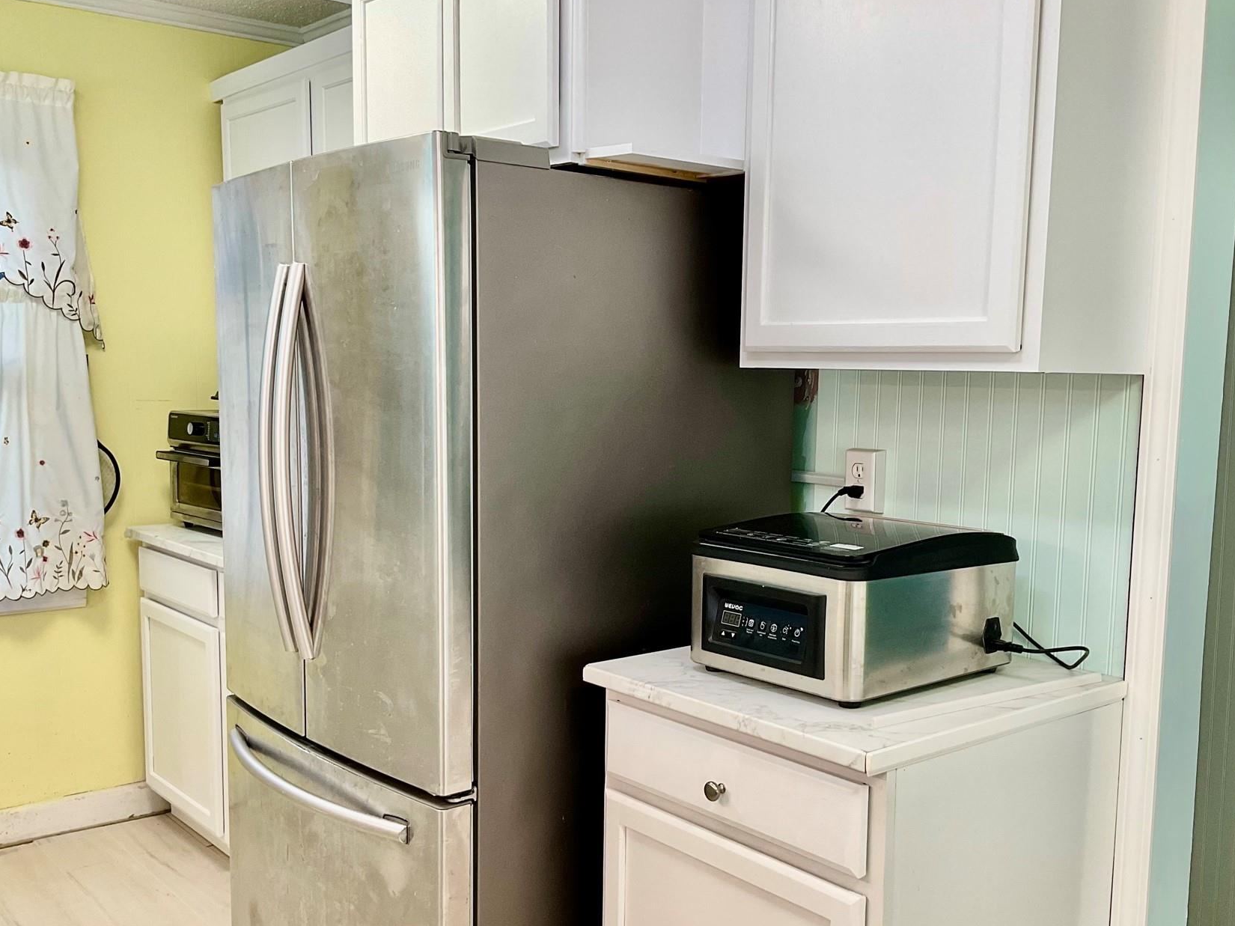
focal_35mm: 36
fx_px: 1284
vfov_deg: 39.6
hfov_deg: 51.3
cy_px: 531
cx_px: 657
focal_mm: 3
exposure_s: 1/60
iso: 50
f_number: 1.8
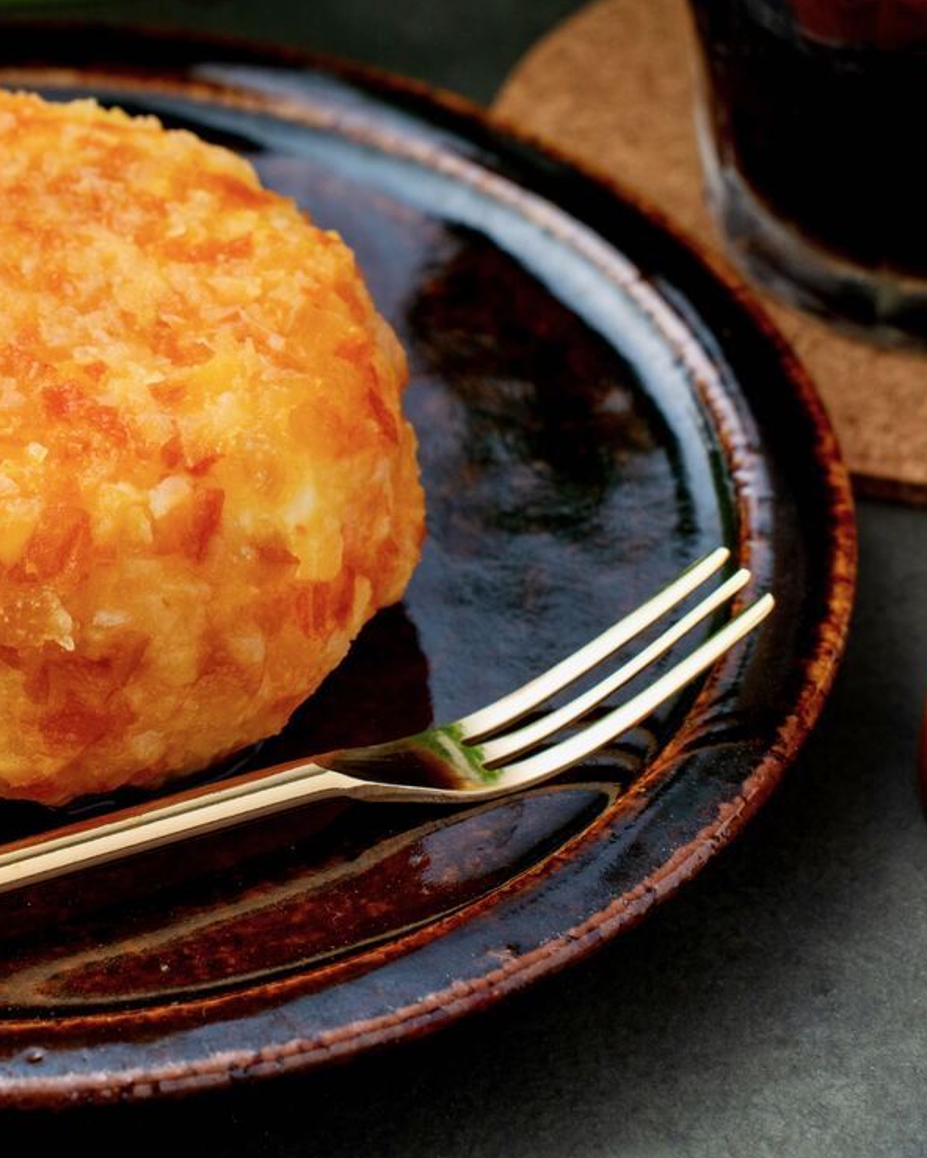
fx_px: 4901
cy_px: 410
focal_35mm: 143
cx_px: 256
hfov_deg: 10.8
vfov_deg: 13.5
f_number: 9
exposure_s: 1/100
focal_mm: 75
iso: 640
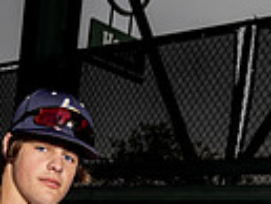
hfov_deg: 17.9
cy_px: 458
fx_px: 838
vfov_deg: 11.8
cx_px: 4
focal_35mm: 107
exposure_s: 1/250
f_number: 8
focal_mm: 32
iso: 250
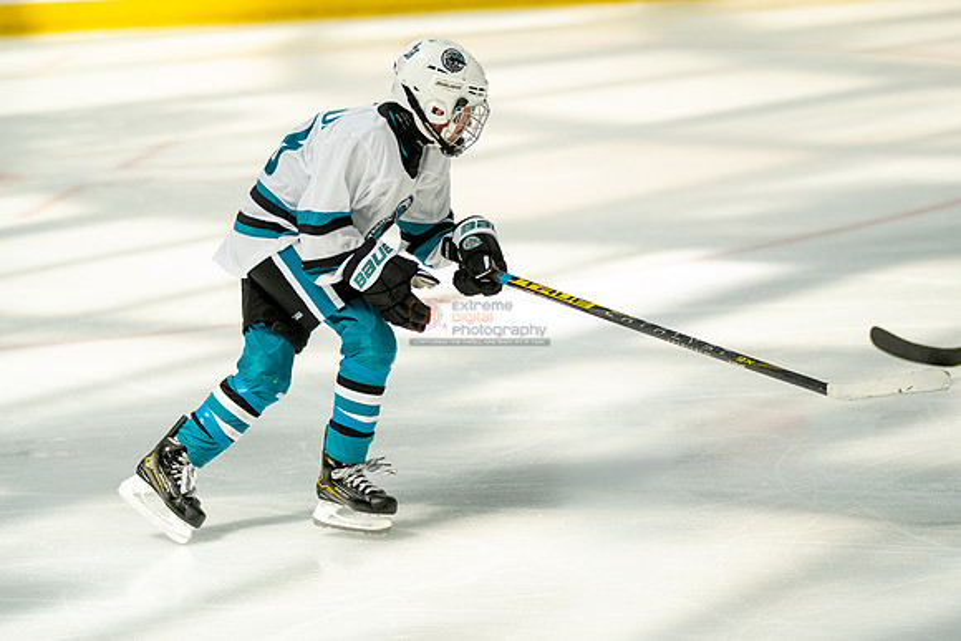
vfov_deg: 7.0
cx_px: 430
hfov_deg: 10.5
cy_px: 268
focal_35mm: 197
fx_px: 5250
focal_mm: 157
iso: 1600
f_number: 3.2
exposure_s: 1/5000
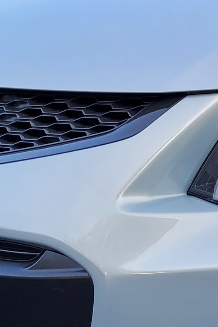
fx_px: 1172
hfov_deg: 10.3
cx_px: 317
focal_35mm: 129
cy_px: 161
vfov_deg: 15.9
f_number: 1.8
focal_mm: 5.4
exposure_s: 1/251
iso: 40
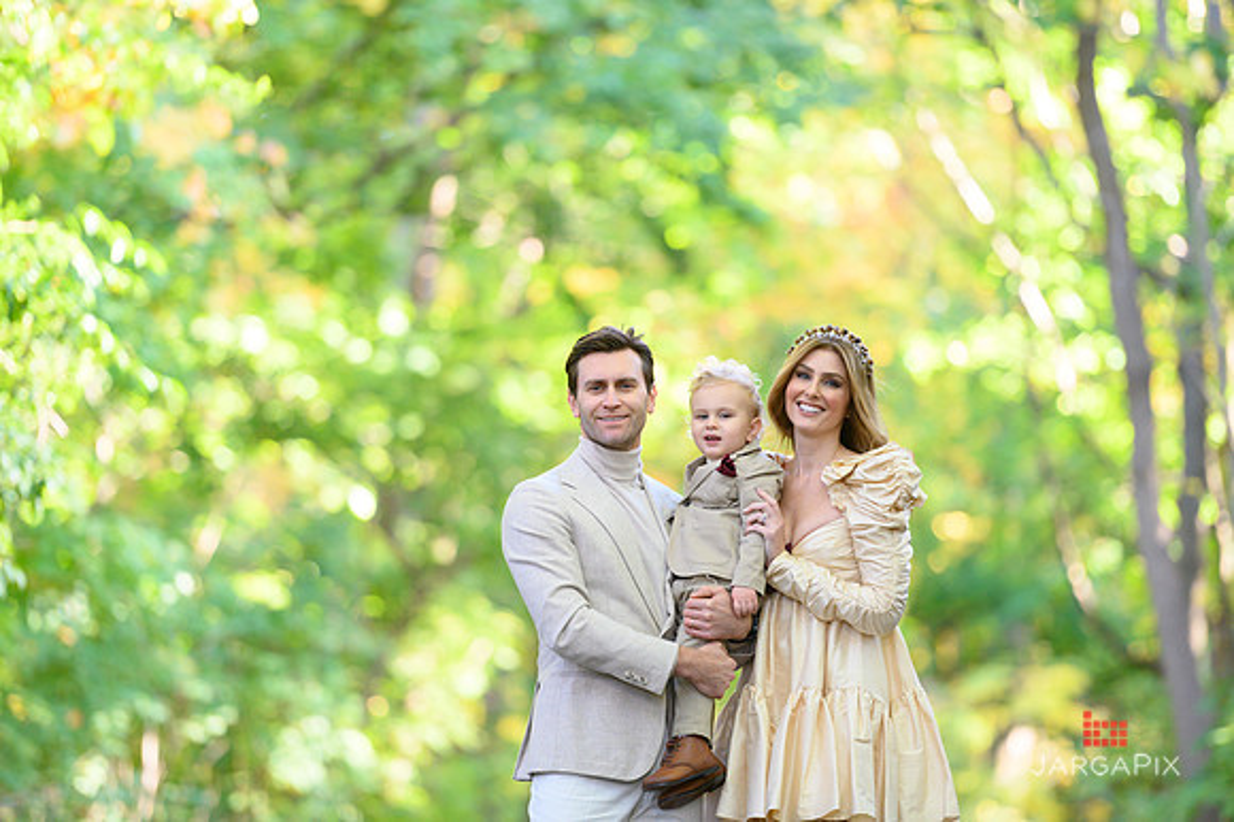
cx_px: 617
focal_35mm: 200
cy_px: 411
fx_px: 6851
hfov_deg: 10.3
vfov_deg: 6.9
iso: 1600
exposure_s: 1/200
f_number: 3.2
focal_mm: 200
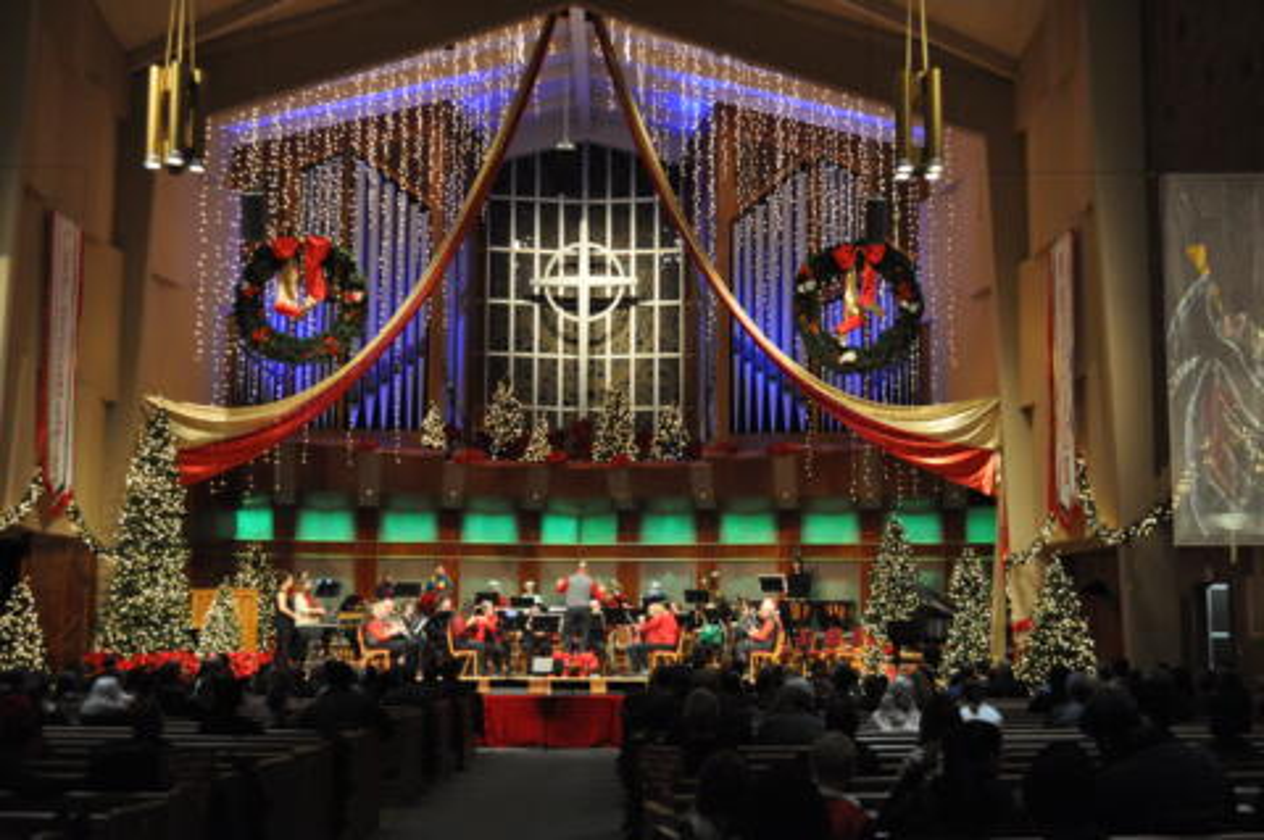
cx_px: 632
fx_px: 1684
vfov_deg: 28.0
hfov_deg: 41.2
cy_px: 420
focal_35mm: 48
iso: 1250
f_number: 4.8
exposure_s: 1/30
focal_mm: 32
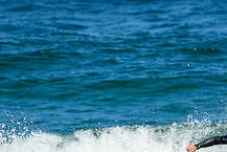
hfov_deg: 0.8
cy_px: 166
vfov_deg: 0.6
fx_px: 15509
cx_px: 278
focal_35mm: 2458
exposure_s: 1/2000
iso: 1250
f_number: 11
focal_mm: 800
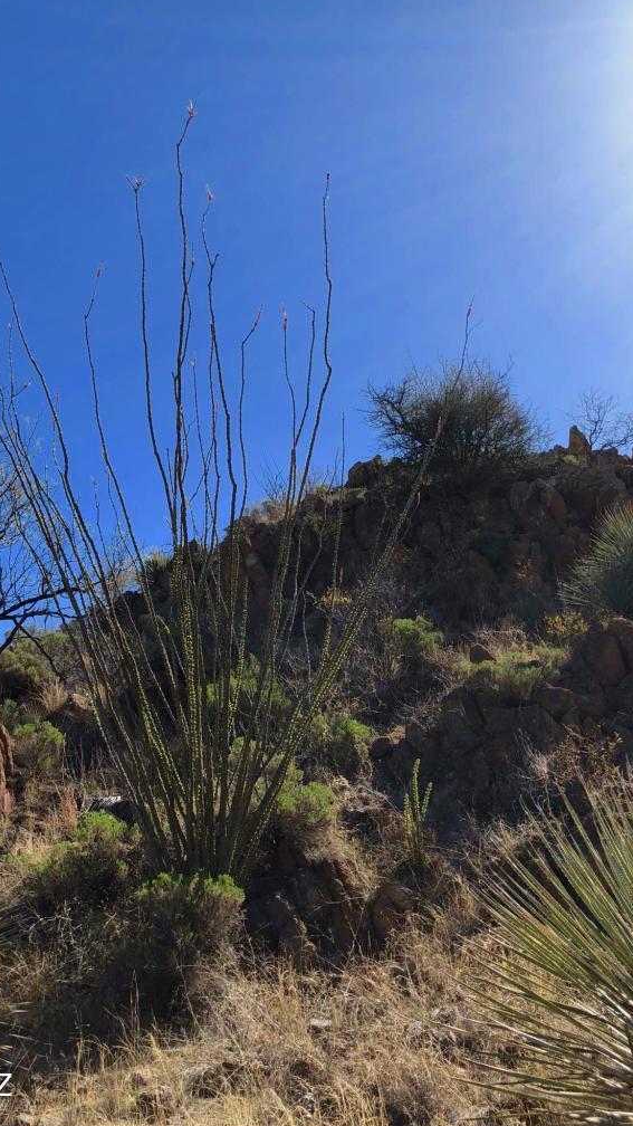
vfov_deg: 62.6
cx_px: 207
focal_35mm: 31
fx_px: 925
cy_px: 563
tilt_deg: +22.4
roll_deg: -1.8
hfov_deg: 37.3
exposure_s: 1/1600
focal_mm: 4
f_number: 1.8
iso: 20
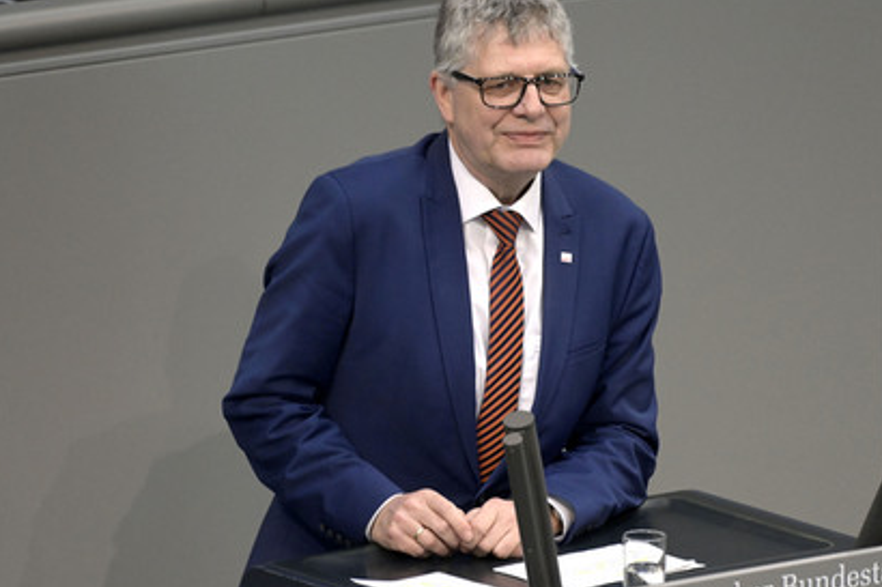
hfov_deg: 4.3
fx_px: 11853
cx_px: 427
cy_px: 280
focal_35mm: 484
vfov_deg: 2.8
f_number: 5.6
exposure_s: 1/400
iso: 8000
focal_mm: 440
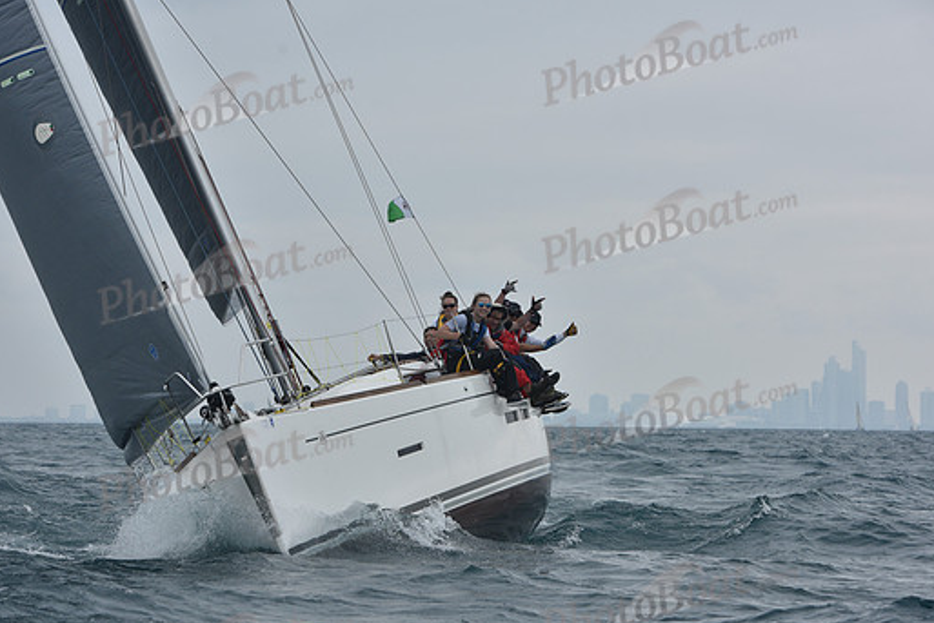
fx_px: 3659
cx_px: 449
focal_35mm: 141
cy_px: 346
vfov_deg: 9.7
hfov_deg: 14.5
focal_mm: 125
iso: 250
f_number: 8
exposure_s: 1/800
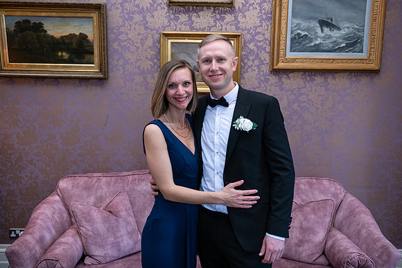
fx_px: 402
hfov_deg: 53.1
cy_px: 134
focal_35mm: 36
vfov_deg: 36.9
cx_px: 201
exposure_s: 1/160
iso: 800
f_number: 3.5
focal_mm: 36
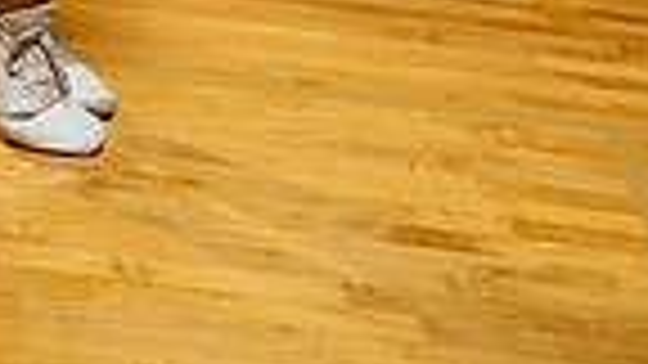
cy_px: -607
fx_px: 1907
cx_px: 220
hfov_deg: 19.2
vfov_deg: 9.3
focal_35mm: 111
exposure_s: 1/250
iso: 200
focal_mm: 34
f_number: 5.6
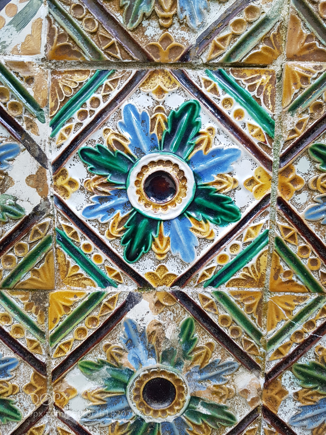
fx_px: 326
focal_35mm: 26
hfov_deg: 53.1
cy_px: 218
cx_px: 163
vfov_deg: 67.3
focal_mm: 4.2
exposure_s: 1/100
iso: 80
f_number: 1.7
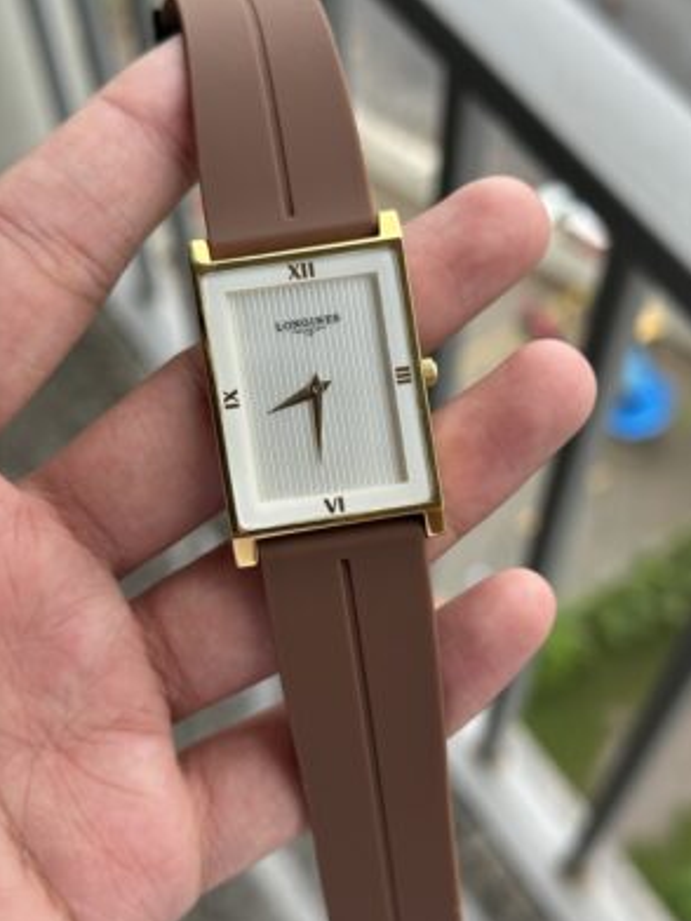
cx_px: 346
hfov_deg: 29.7
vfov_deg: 38.9
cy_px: 465
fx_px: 1304
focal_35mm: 49
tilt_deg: -60.8
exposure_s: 1/321
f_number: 1.78
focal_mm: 6.86
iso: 64
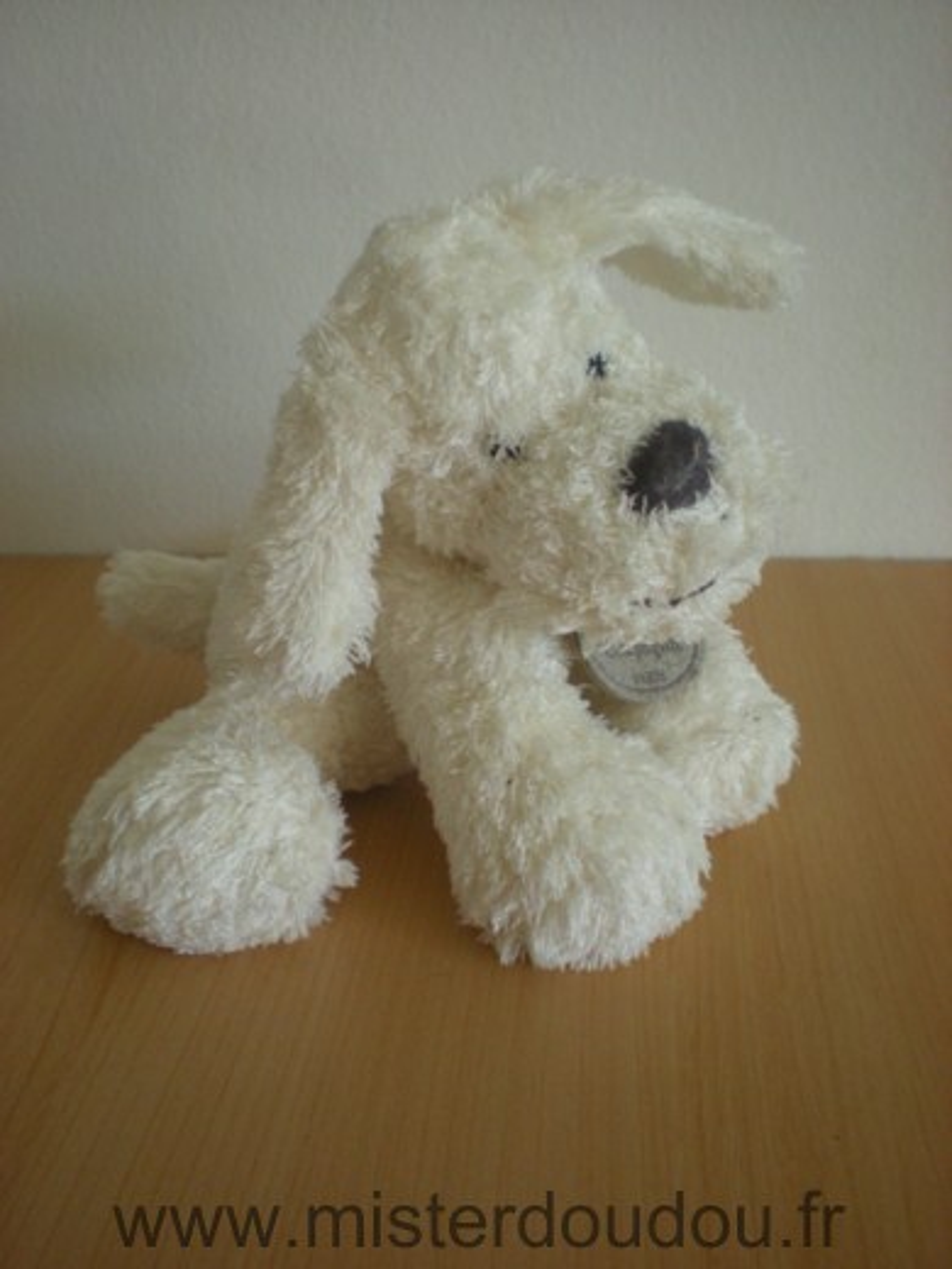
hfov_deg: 37.7
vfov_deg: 49.0
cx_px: 476
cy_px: 634
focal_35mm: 38
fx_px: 1393
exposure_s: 1/46.5
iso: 200
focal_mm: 6.3
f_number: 3.1
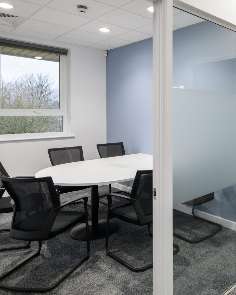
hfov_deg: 45.5
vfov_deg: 60.4
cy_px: 136
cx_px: 210
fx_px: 253
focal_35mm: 29
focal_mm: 19
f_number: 10
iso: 200
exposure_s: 1/6
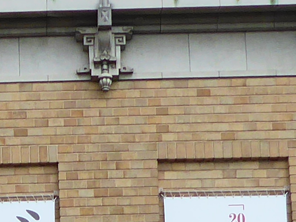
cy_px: 493
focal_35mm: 197
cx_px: -59
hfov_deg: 9.9
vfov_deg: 7.2
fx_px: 1685
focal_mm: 4.3
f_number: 3.3
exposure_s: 1/640
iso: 100
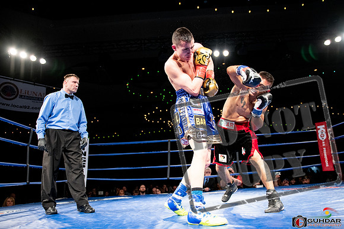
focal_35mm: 26
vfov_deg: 49.9
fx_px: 246
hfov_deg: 69.8
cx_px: 172
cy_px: 114
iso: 2000
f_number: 2.8
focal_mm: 24
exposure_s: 1/1000
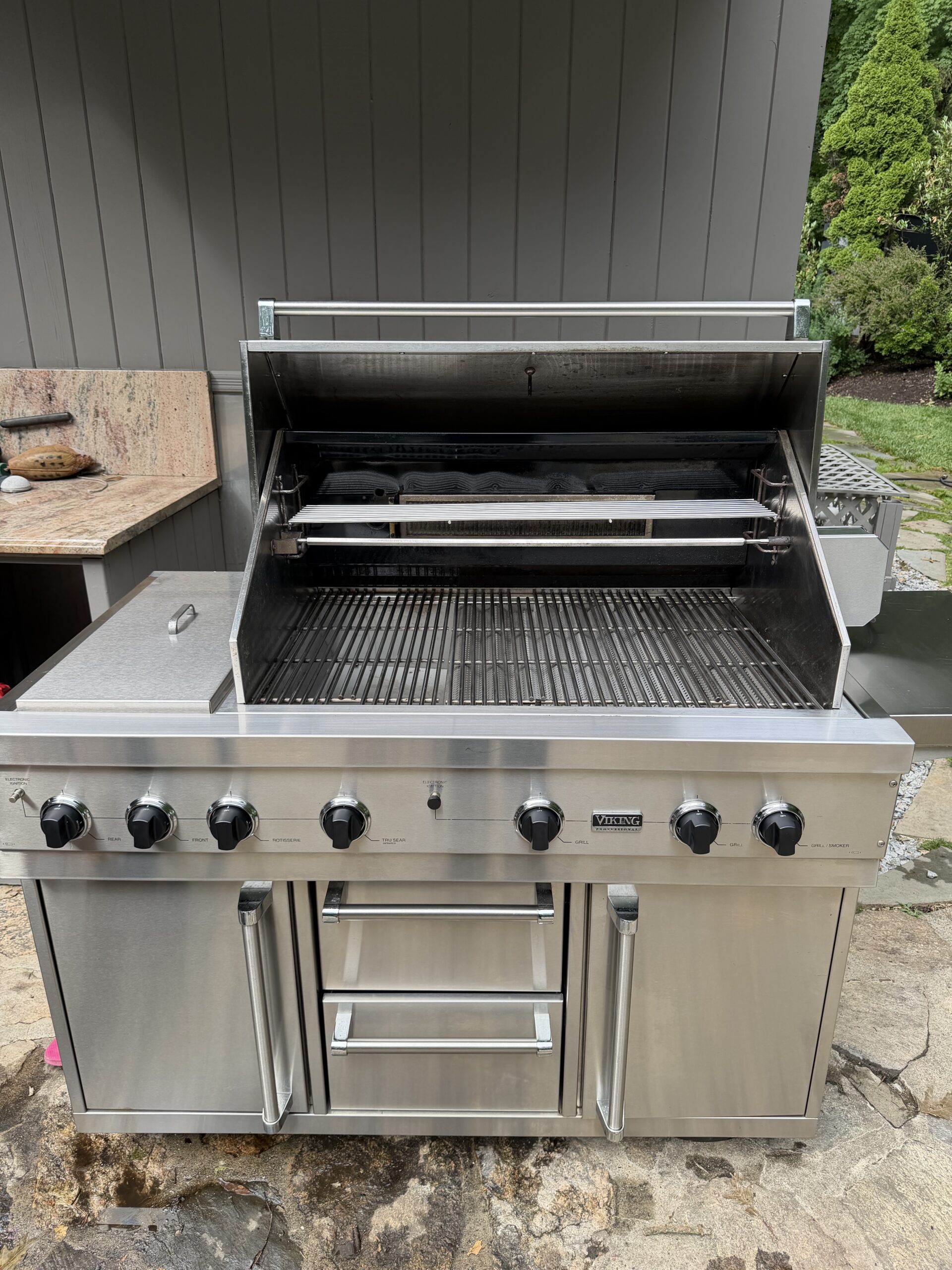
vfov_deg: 71.6
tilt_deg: -18.6
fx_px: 880
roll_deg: -1.1
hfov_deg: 56.8
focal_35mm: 24
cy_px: 635
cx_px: 476
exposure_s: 1/607
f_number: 1.78
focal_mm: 6.76
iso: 80
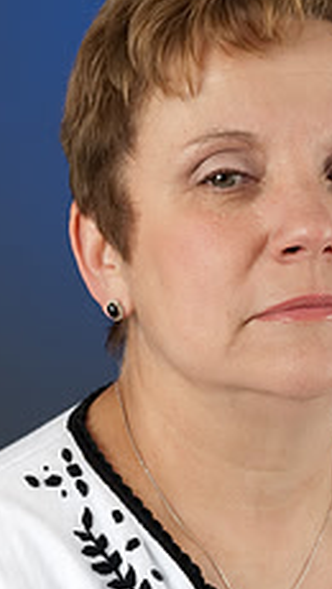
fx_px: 2237
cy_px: 370
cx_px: 259
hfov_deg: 8.5
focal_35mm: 143
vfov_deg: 15.0
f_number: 8
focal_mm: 70
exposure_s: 1/250
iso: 100
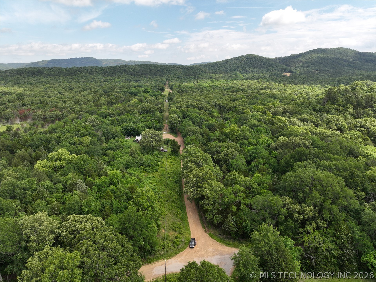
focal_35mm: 24
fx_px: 261
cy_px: 141
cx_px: 188
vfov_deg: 56.8
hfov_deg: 71.6
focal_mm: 12.29
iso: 130
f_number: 2.8
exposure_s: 1/80
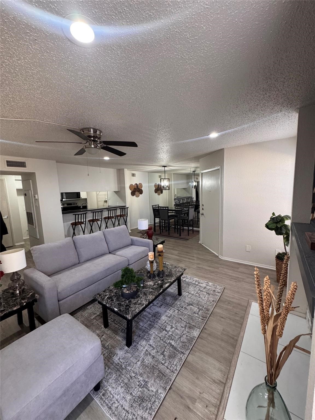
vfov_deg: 102.1
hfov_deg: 85.7
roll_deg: +1.5
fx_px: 170
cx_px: 158
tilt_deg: -4.8
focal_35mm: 14
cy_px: 210
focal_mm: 2.22
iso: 250
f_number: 2.2
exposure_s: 1/60
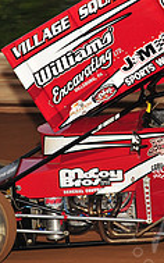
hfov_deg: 4.0
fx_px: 2355
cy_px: 78
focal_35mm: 329
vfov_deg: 6.4
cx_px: 202
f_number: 8
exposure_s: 1/320
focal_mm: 105
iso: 1000
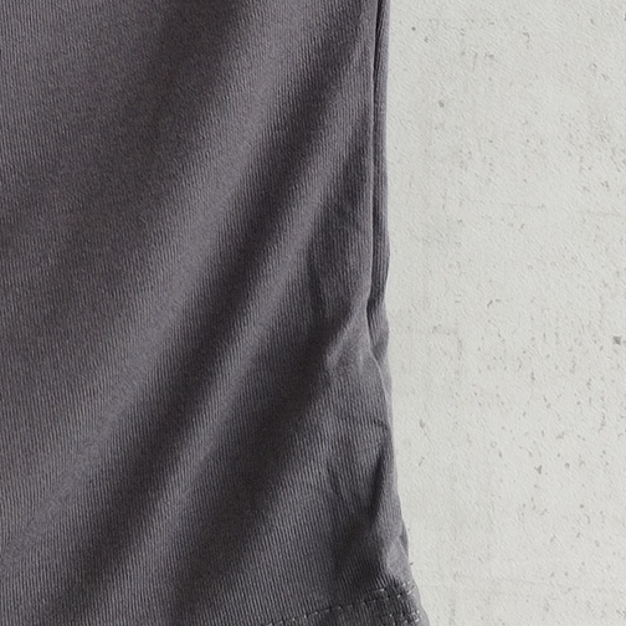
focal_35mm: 122
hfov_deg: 13.7
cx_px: -205
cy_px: -501
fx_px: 2496
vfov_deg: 13.0
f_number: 1.8
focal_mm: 4.75
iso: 124
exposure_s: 1/100
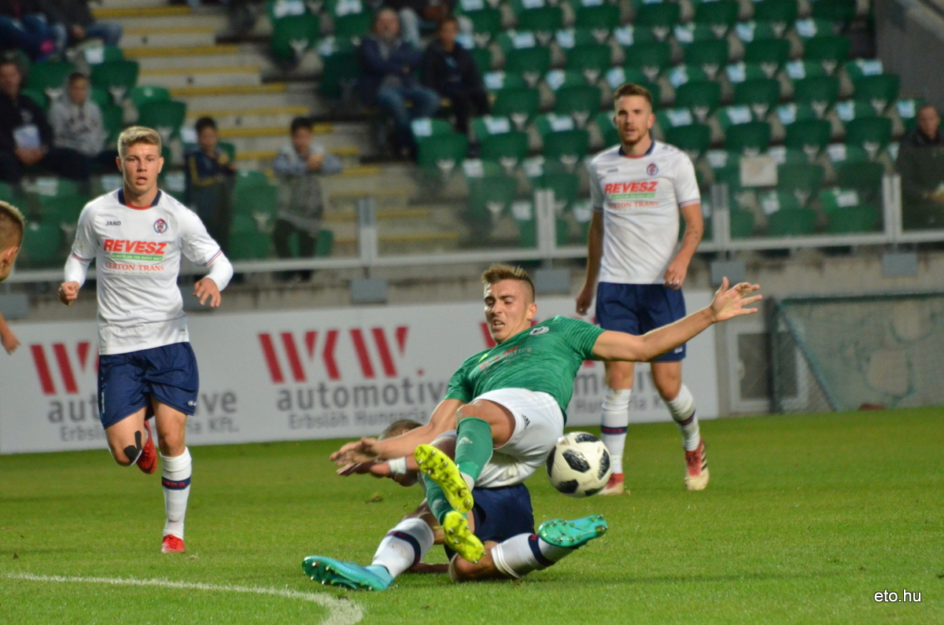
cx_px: 472
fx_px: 11776
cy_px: 312
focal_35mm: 450
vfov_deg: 3.0
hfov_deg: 4.6
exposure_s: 1/500
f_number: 5.6
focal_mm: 300
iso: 2500
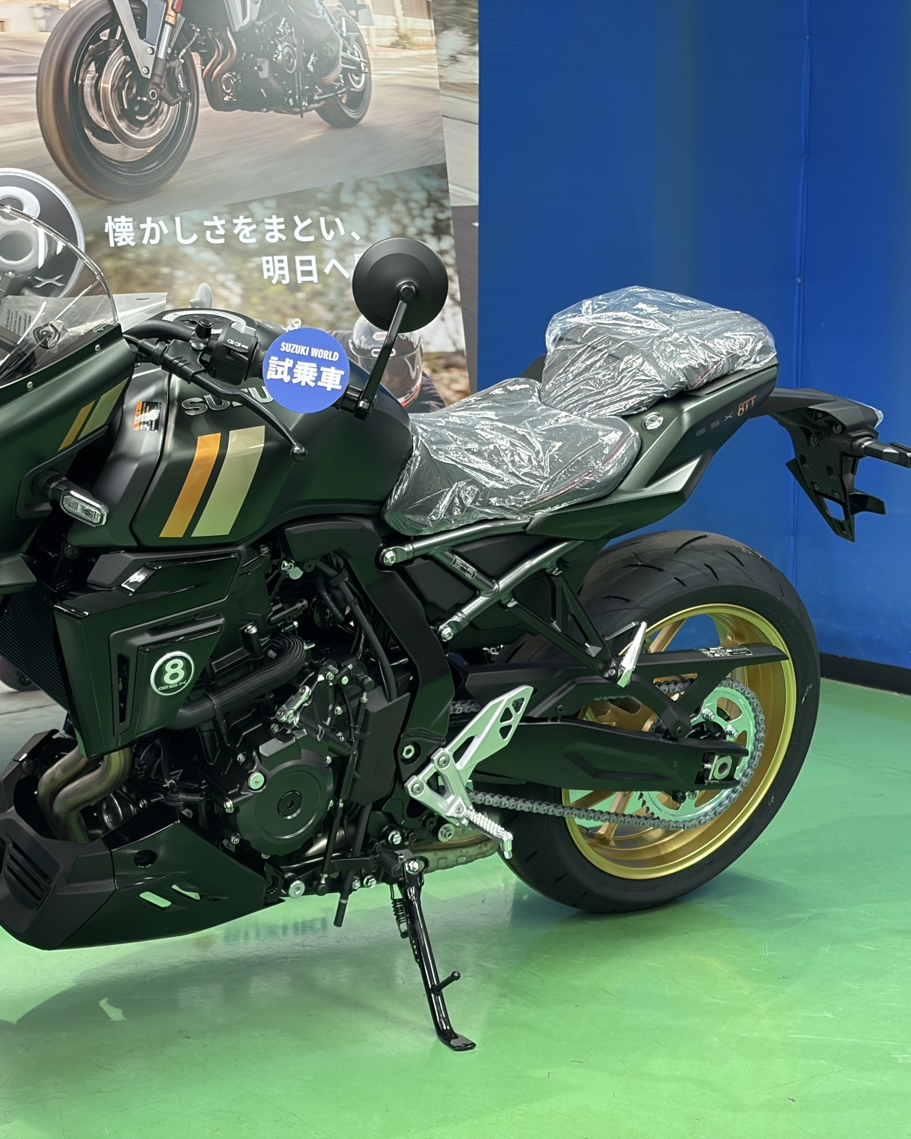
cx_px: 254
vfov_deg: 27.9
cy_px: 569
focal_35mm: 68
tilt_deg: -9.5
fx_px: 2292
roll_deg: +1.4
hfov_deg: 22.3
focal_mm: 5.96
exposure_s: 1/50
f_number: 1.6
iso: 100
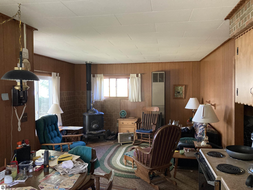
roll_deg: +0.8
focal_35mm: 28
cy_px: 95
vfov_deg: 49.7
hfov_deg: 63.4
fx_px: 205
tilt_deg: -0.6
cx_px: 126
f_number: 1.8
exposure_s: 1/40
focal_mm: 3.99
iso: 400
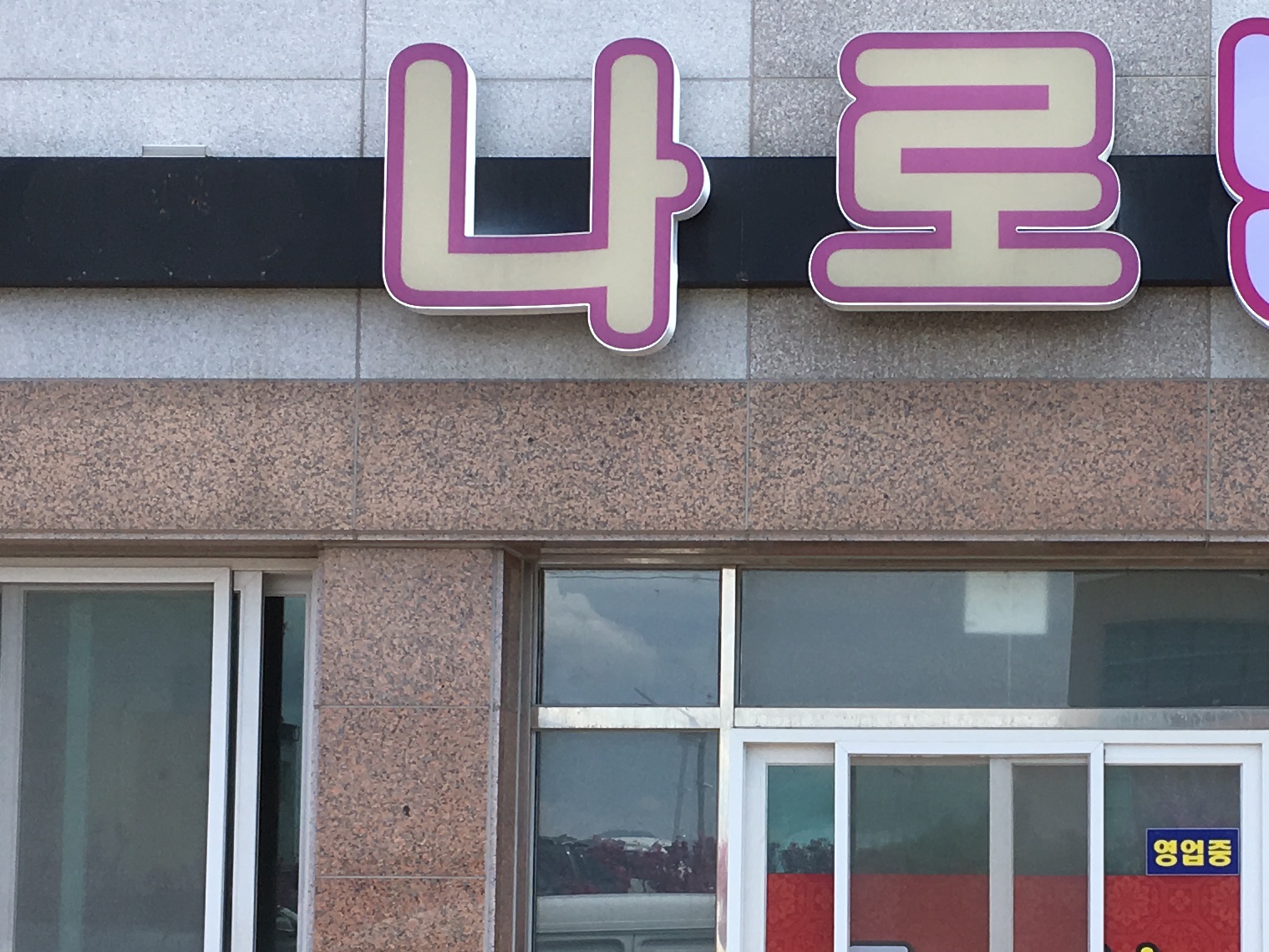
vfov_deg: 19.0
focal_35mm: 77
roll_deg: -0.6
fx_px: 2823
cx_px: 1052
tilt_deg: +3.7
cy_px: 718
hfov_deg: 24.8
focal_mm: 4.15
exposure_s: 1/845
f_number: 2.2
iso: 25
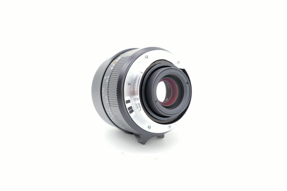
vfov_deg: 31.1
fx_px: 342
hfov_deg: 45.5
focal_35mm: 43
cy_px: 96
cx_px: 144
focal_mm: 43
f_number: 8
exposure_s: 1/60
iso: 800
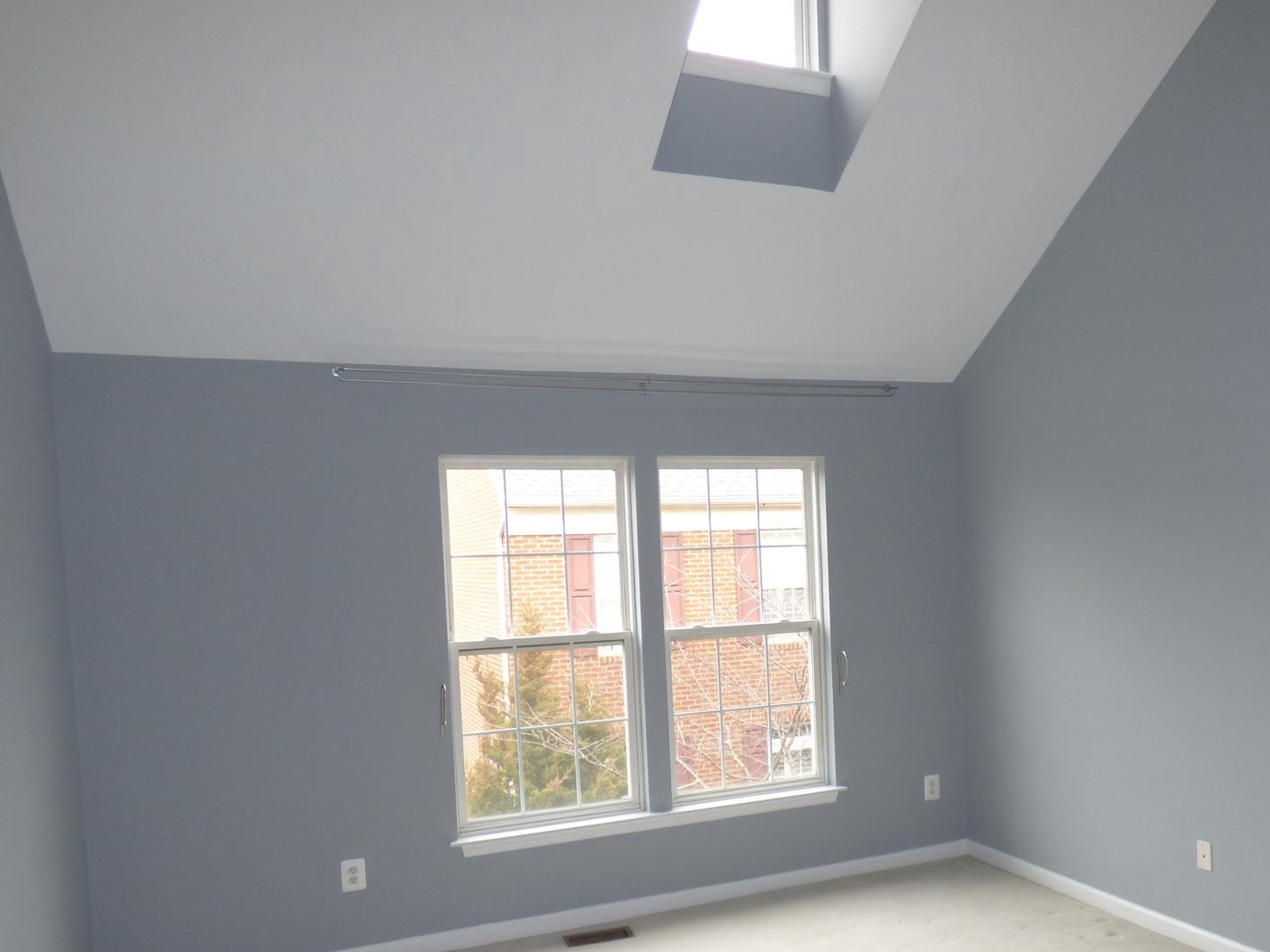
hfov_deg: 60.6
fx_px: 1064
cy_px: 616
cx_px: 813
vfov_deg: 47.6
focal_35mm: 29
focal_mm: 3.58
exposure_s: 1/40
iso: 100
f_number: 2.8
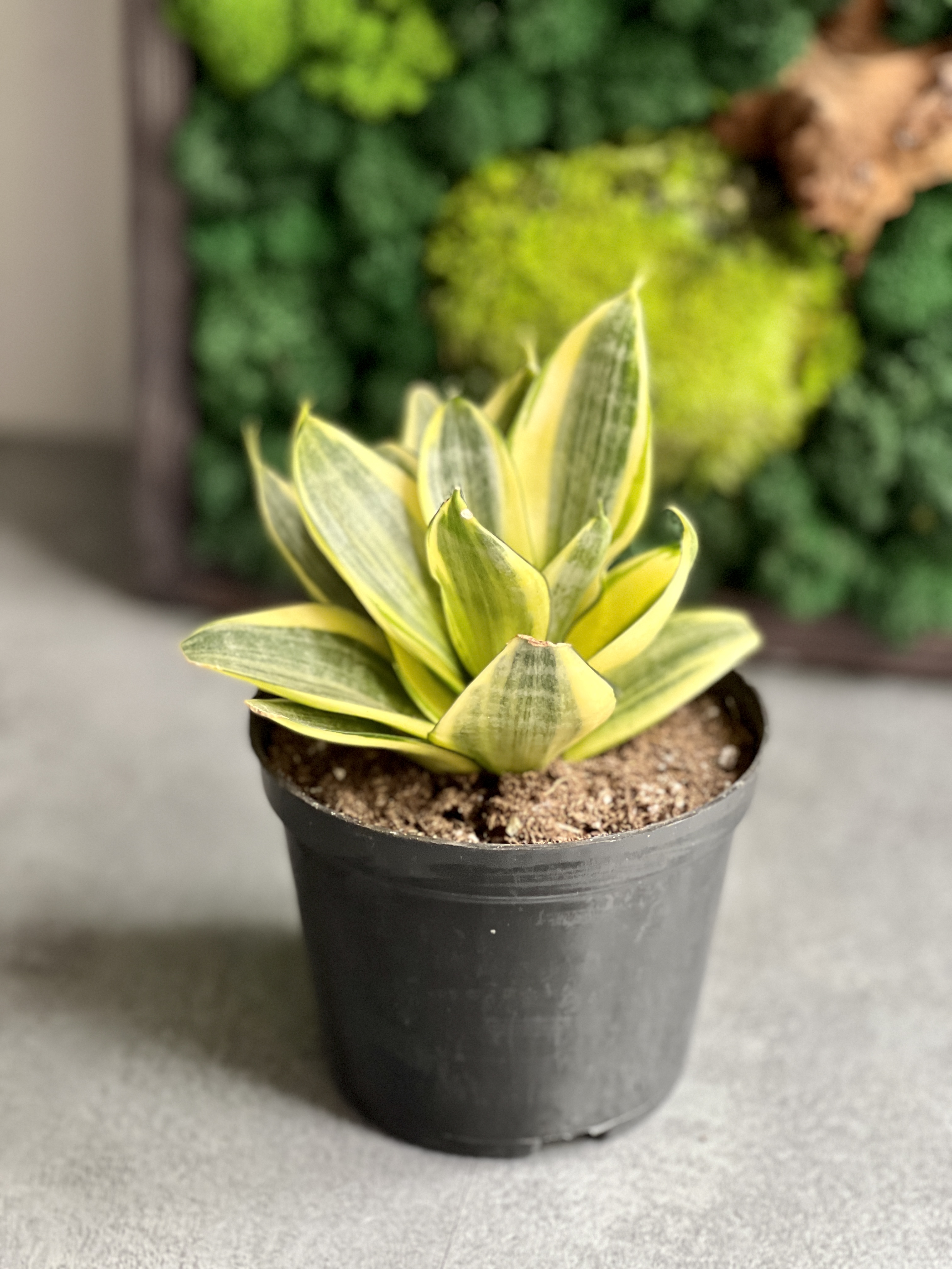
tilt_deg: -26.5
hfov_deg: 19.1
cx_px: 476
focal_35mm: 77
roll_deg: -1.5
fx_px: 2824
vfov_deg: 25.3
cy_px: 634
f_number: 2.8
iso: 250
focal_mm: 9
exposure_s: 1/40
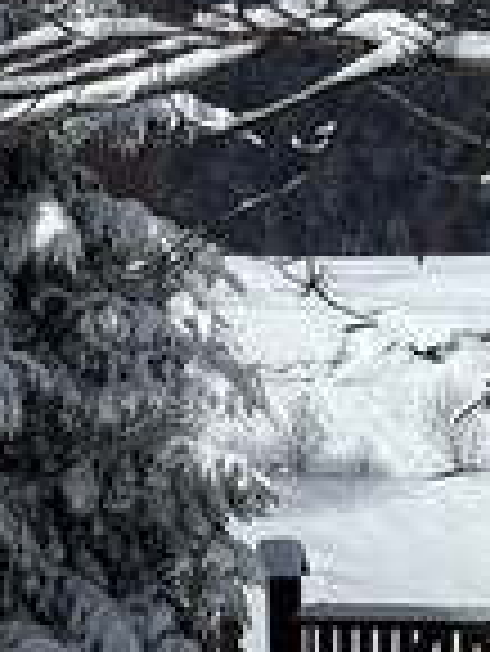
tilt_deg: +4.0
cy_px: 328
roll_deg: +0.0
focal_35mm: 184
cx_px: -1137
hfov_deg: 7.0
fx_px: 3468
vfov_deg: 10.7
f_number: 1.6
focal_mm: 5.96
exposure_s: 1/13889
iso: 50
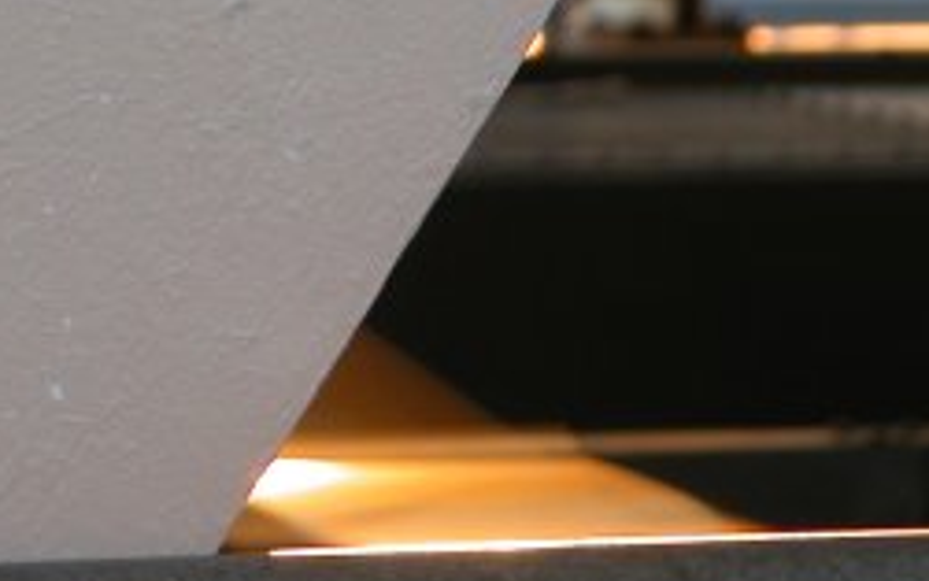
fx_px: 13751
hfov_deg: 3.9
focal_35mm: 543
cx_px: -48
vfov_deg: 2.4
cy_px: -444
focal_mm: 41.1
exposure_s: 1/28.3
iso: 100
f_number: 3.9
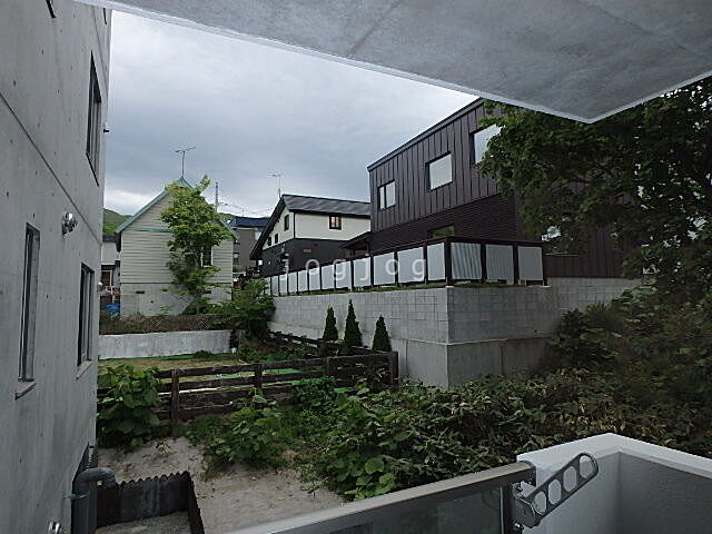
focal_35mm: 21
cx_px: 356
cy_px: 267
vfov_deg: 63.4
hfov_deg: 79.0
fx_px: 432
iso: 125
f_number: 3.5
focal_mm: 3.7
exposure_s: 1/640
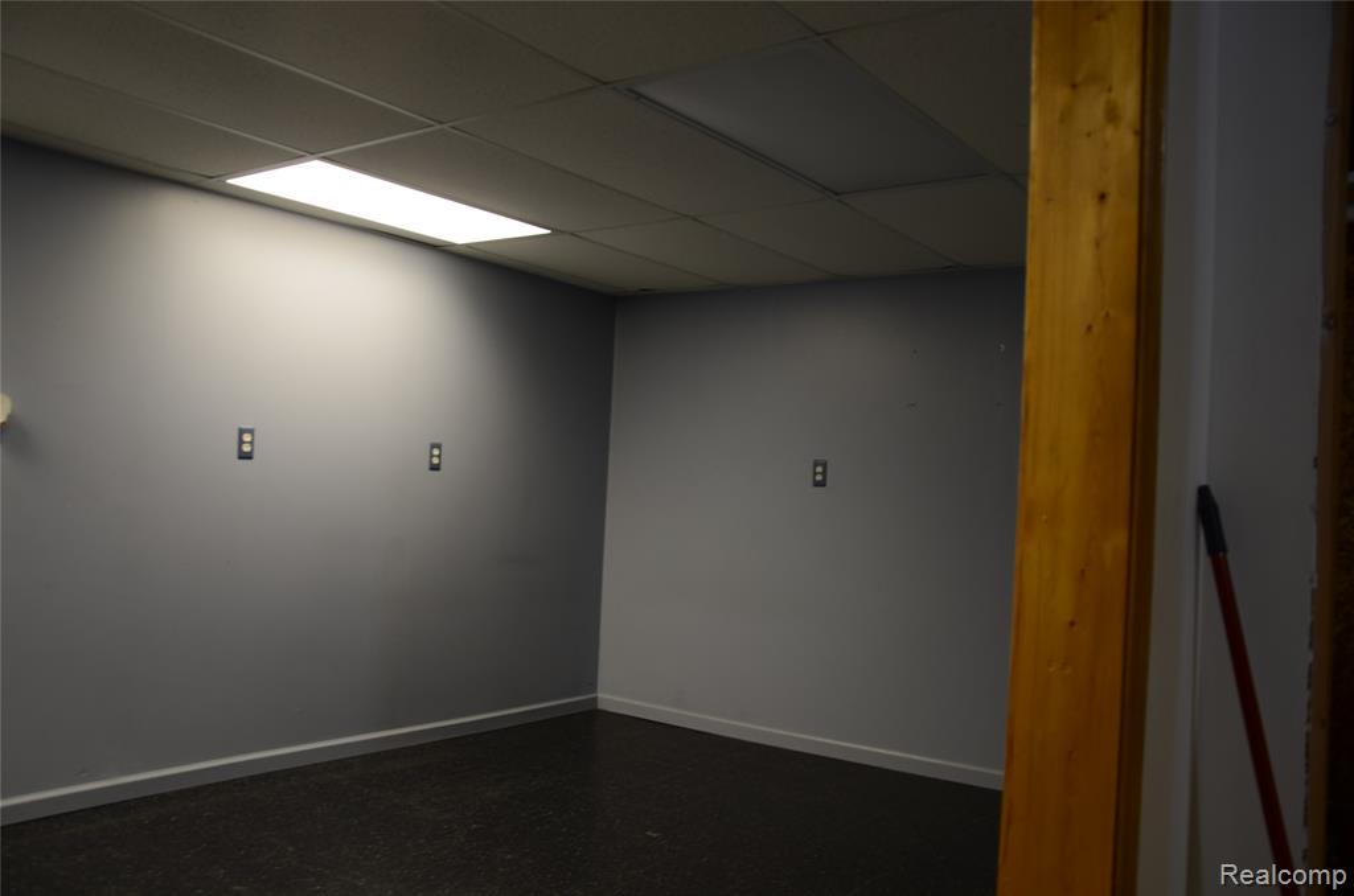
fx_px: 1013
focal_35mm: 27
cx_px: 677
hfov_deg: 67.5
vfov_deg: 47.7
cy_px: 448
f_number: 3.5
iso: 100
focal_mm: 18
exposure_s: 1/10
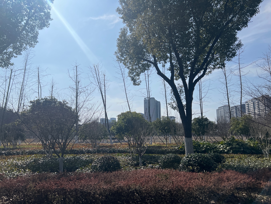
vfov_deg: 53.1
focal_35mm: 26
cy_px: 102
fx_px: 204
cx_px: 136
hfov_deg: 67.3
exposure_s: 1/14286
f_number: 1.5
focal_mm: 5.7
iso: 50
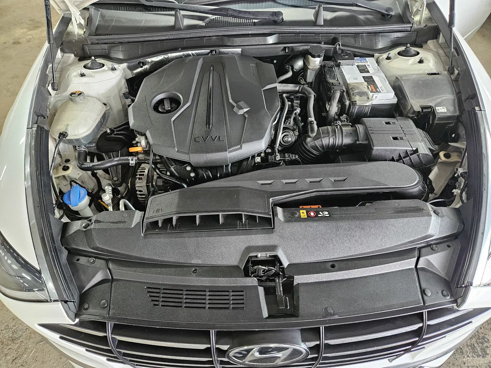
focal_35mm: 23
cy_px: 184
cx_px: 246
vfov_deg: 58.9
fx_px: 326
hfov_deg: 73.9
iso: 640
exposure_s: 1/60
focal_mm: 5.4
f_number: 1.8
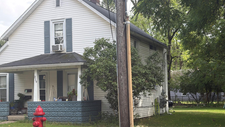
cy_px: 80
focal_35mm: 57
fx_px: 340
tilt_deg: +3.1
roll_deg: +1.3
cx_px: 112
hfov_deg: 36.6
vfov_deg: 21.0
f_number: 1.6
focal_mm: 5.96
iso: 32
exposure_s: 1/566
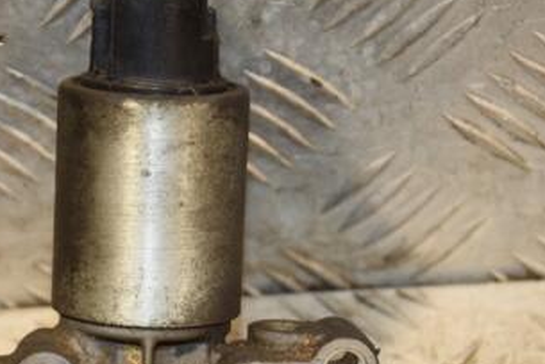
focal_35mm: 221
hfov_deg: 9.3
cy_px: 303
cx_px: 173
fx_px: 3349
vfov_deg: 6.2
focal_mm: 75
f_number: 5.3
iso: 800
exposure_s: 1/160
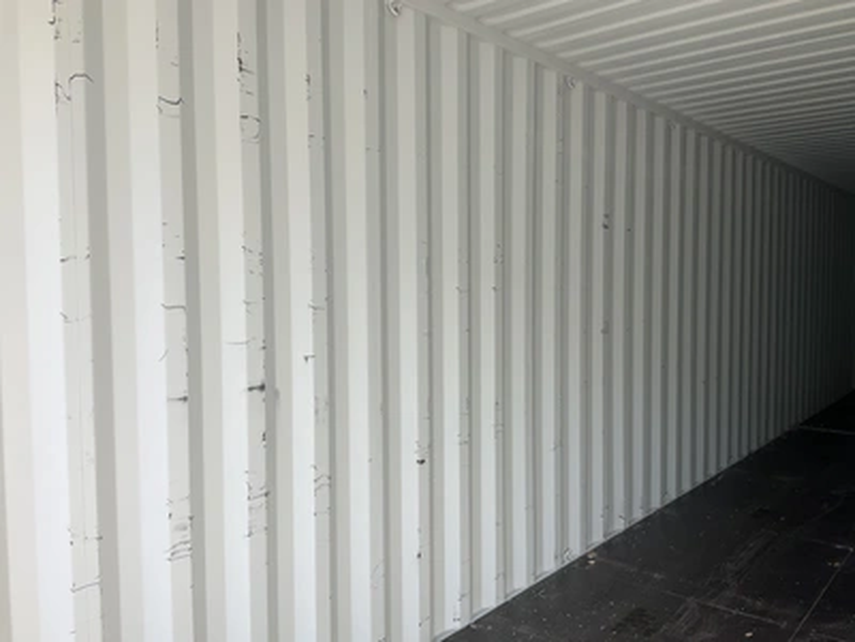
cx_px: 428
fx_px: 716
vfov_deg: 48.2
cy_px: 321
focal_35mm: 29
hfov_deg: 61.7
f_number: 1.8
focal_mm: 3
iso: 25
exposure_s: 1/251
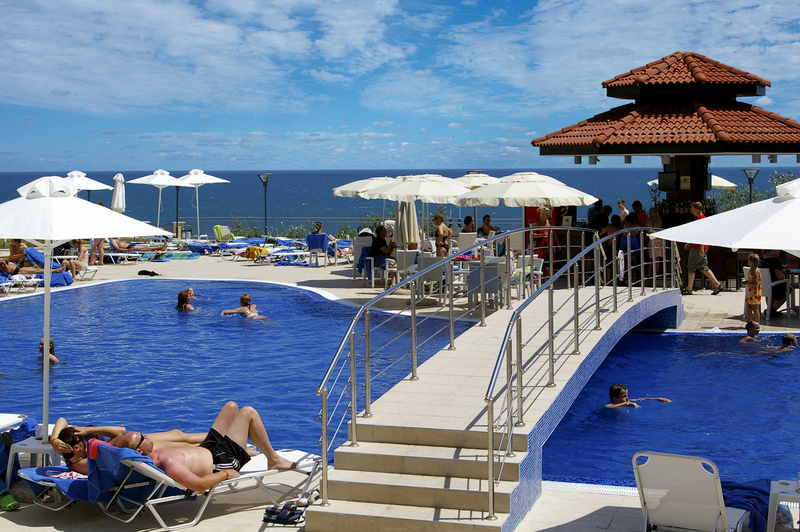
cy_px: 266
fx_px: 1266
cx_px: 400
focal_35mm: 57
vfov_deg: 23.7
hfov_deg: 35.1
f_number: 13
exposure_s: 1/350
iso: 200
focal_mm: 38
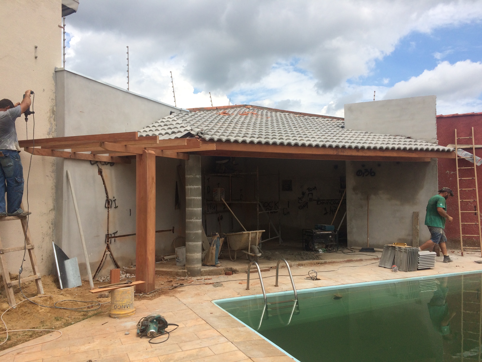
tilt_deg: +1.9
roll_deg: +0.2
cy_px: 181
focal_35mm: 29
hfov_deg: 61.7
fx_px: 404
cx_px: 241
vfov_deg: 48.2
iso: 32
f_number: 2.2
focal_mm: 4.15
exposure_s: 1/3165
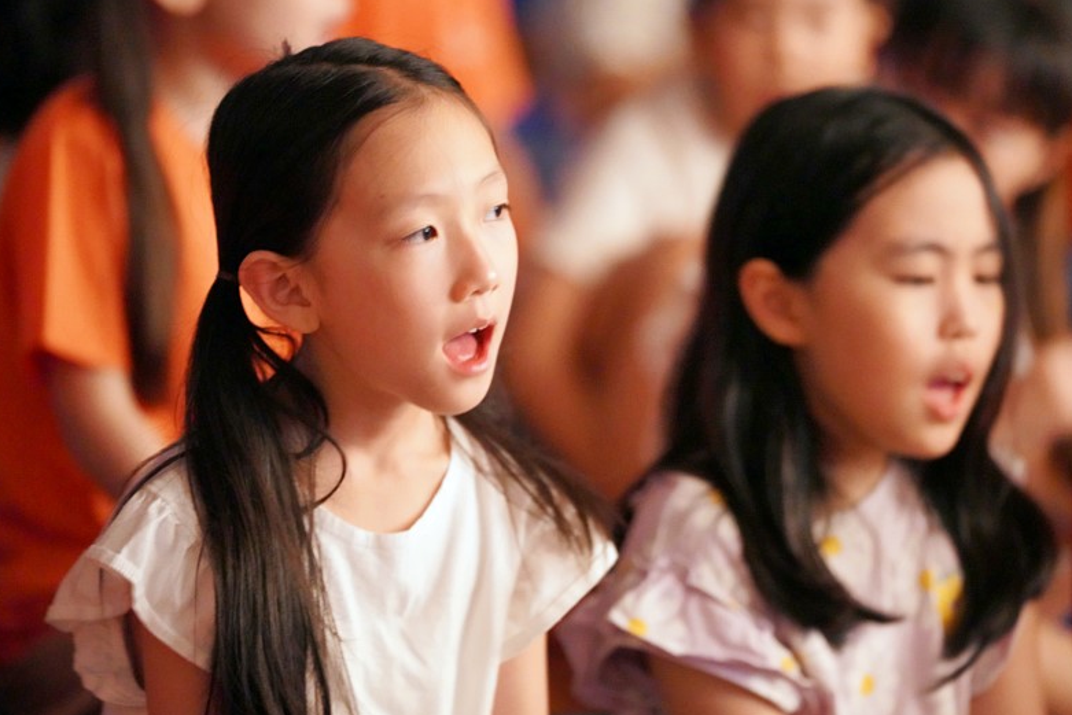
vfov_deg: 6.2
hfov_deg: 9.4
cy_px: 323
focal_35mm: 220
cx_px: 576
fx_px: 6552
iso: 12800
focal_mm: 191
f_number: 2.8
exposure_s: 1/25
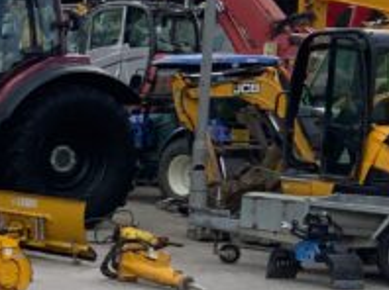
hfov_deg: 11.5
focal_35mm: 150
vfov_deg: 9.8
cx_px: -458
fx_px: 1684
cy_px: 227
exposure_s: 1/1675
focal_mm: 3
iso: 16
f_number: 1.8
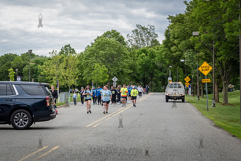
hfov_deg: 21.6
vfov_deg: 14.5
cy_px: 86
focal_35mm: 94
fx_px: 630
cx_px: 111
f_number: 4.5
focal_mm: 62
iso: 400
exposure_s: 1/1600
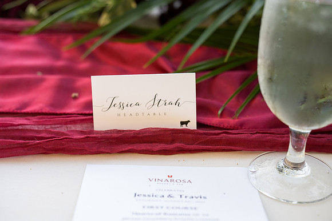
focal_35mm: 66
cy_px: 110
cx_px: 166
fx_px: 609
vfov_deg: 20.6
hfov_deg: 30.5
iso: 800
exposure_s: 1/400
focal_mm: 66
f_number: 4
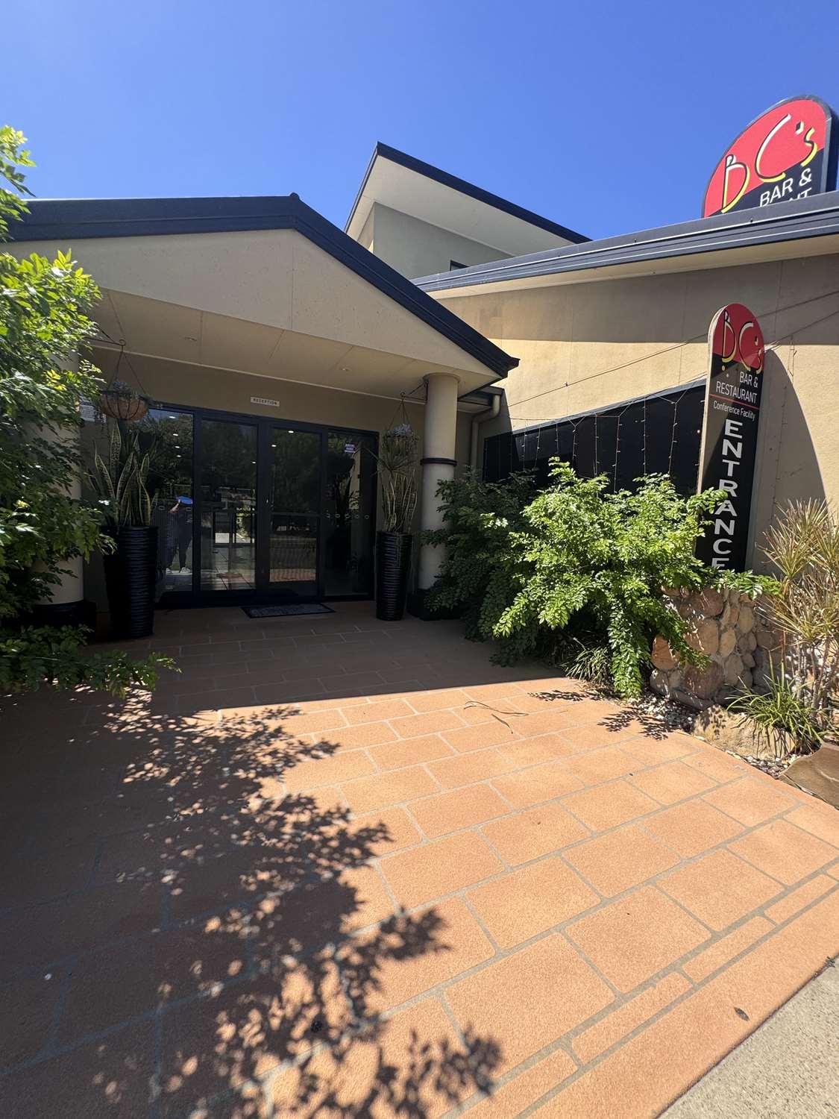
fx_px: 452
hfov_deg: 85.7
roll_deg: -3.0
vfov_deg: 102.1
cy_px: 560
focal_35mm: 14
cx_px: 420
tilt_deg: -3.5
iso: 50
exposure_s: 1/1063
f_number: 2.2
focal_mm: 2.22
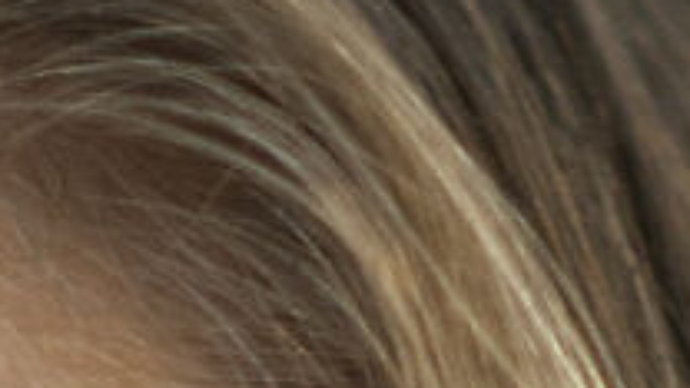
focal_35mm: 1267
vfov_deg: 0.9
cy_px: 2769
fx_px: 23181
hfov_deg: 1.7
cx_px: -254
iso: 1000
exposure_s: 1/250
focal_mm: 105
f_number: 2
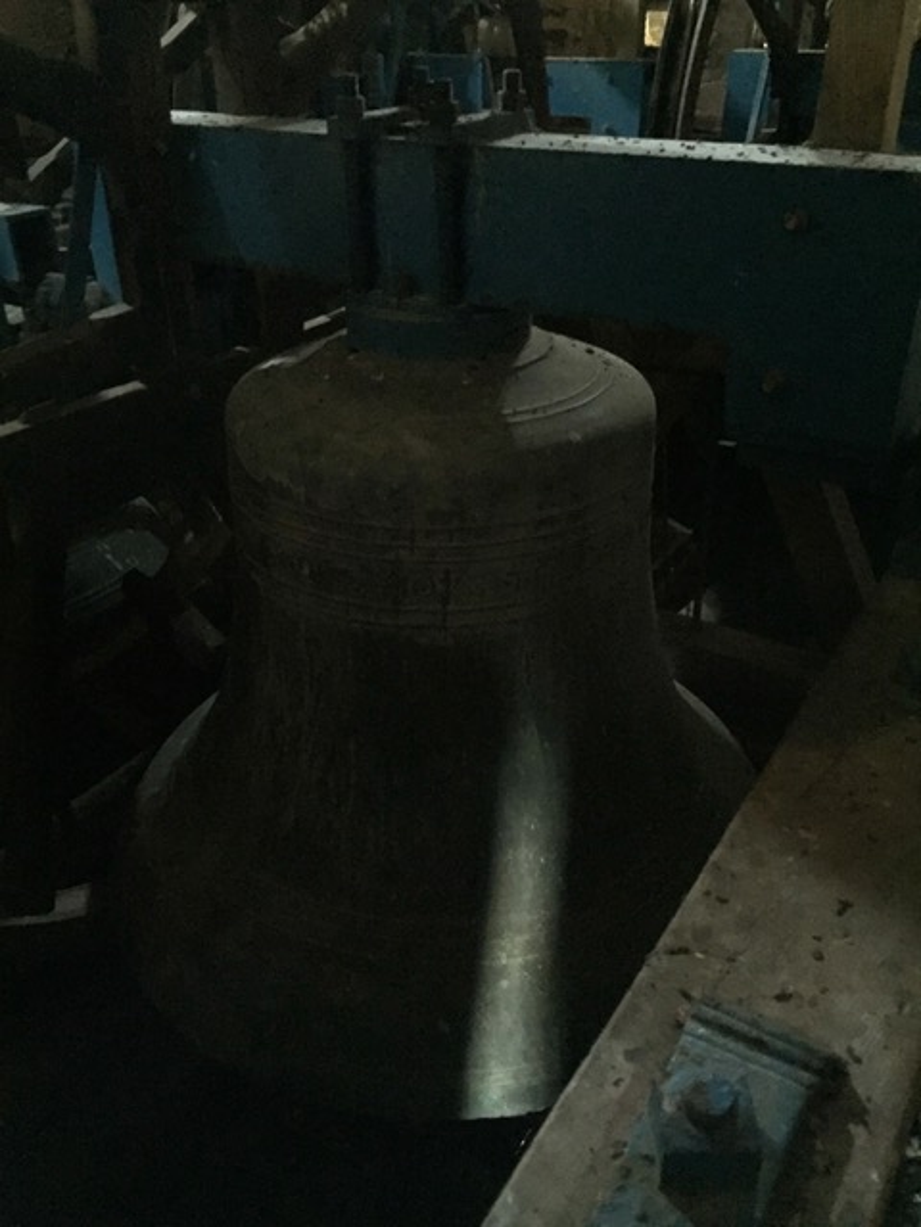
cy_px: 614
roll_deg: +0.8
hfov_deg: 48.2
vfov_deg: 61.7
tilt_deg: -29.0
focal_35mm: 29
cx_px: 460
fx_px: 1029
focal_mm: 4.15
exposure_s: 1/17
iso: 2000
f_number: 2.2
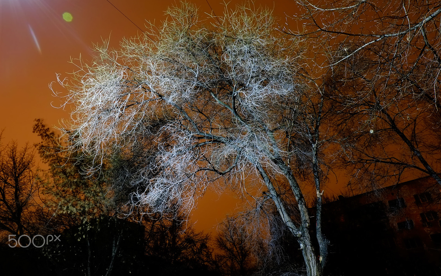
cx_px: 216
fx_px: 300
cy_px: 128
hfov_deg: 72.5
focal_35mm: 25
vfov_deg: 49.2
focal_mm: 16
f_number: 10
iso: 200
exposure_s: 25
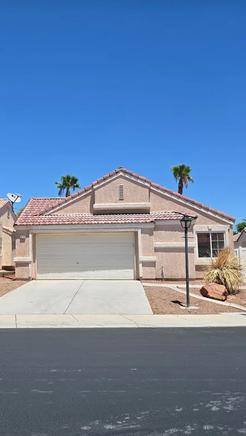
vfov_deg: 58.0
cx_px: 70
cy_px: 218
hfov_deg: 34.1
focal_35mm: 34
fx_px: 394
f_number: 1.7
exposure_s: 1/1058
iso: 12
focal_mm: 6.3
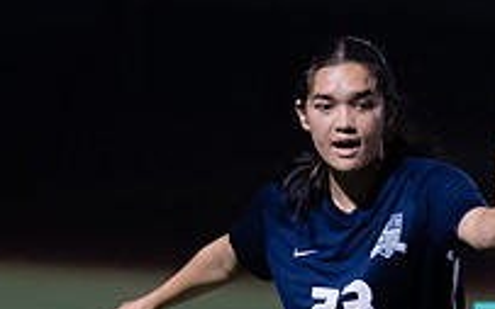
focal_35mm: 895
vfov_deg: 1.5
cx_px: 333
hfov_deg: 2.3
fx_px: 12077
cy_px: 389
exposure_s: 1/1000
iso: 4000
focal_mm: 191
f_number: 2.8
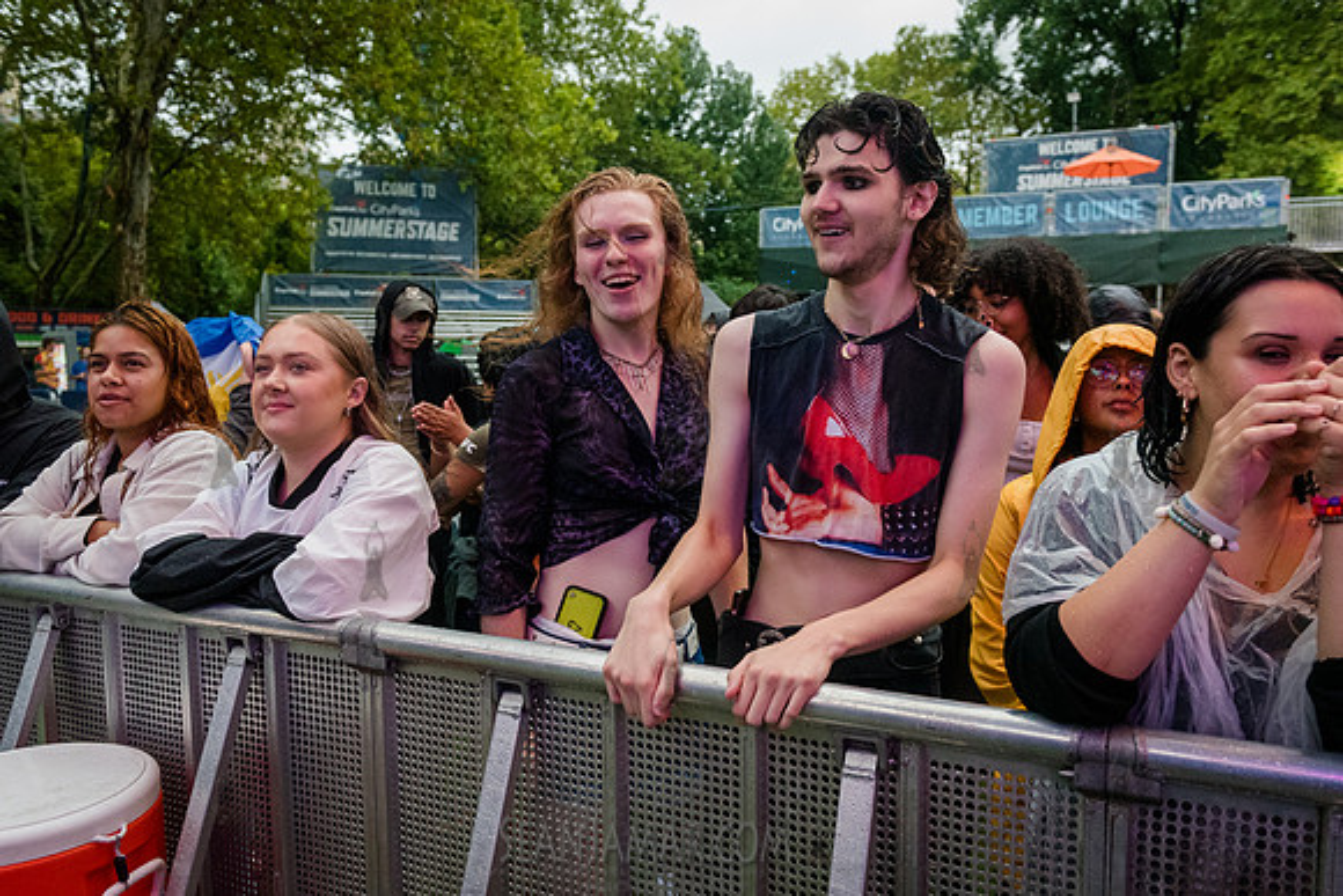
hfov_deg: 64.4
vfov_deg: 45.6
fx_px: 1066
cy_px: 448
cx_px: 672
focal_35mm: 29
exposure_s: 1/400
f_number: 3.5
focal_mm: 27
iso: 5000
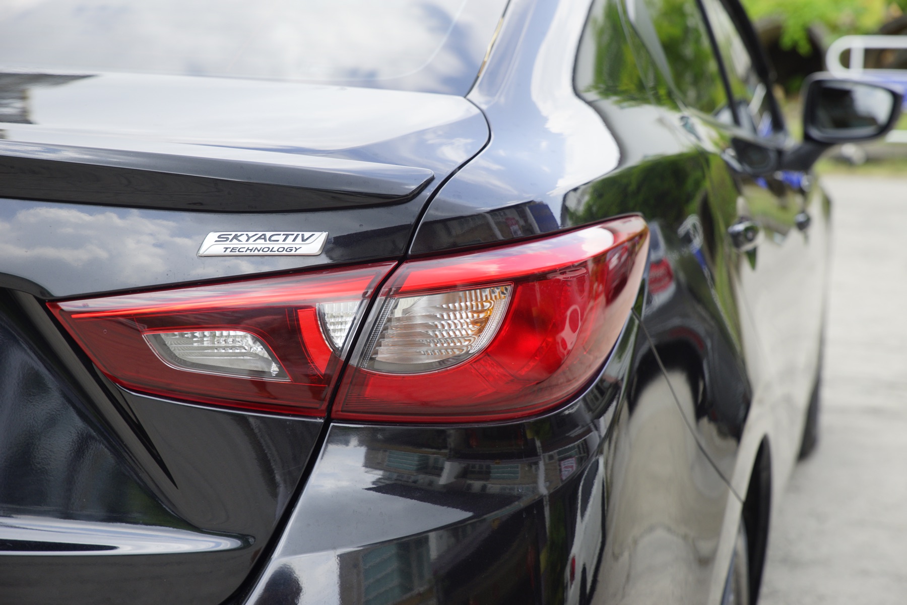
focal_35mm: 70
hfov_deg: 28.8
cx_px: 454
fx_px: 1763
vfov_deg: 19.5
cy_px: 302
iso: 250
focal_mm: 70
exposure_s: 1/250
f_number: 5
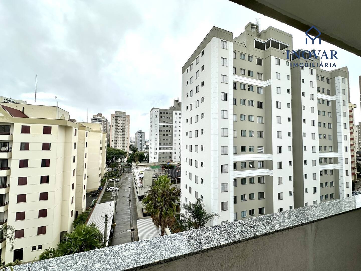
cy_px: 136
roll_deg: -0.4
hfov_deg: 102.1
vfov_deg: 85.7
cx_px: 180
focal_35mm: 14
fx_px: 146
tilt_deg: +2.0
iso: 40
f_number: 2.2
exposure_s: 1/1114
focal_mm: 2.22
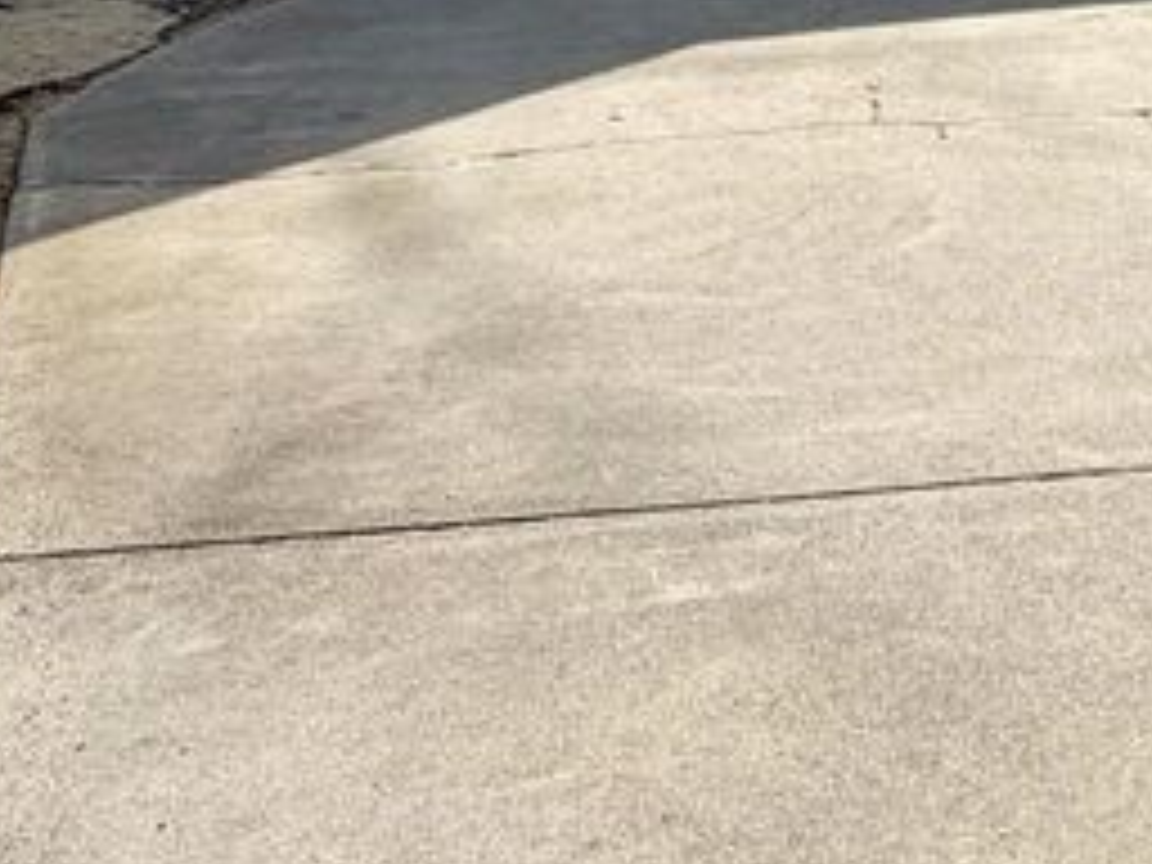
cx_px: 1382
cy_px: -40
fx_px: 1864
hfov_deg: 29.5
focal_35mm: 56
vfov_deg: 24.6
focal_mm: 2.22
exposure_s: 1/1189
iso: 25
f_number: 2.2
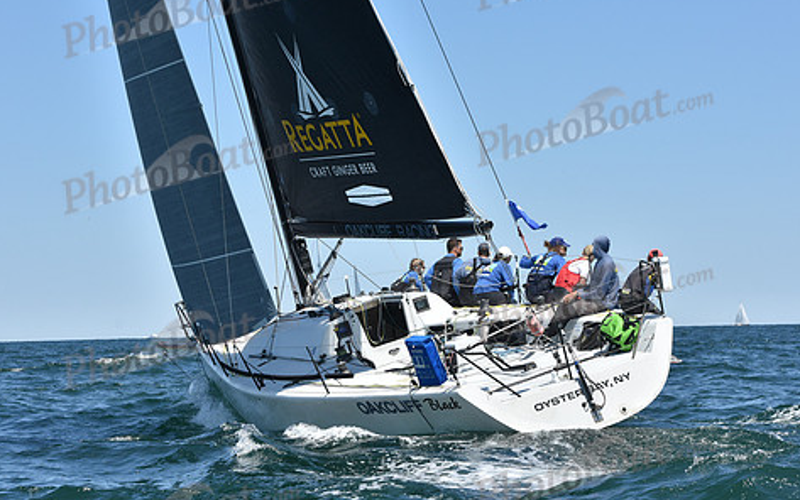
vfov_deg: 10.5
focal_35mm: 125
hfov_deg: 16.7
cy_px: 234
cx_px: 389
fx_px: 2726
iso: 250
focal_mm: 100
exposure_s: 1/1000
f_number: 8
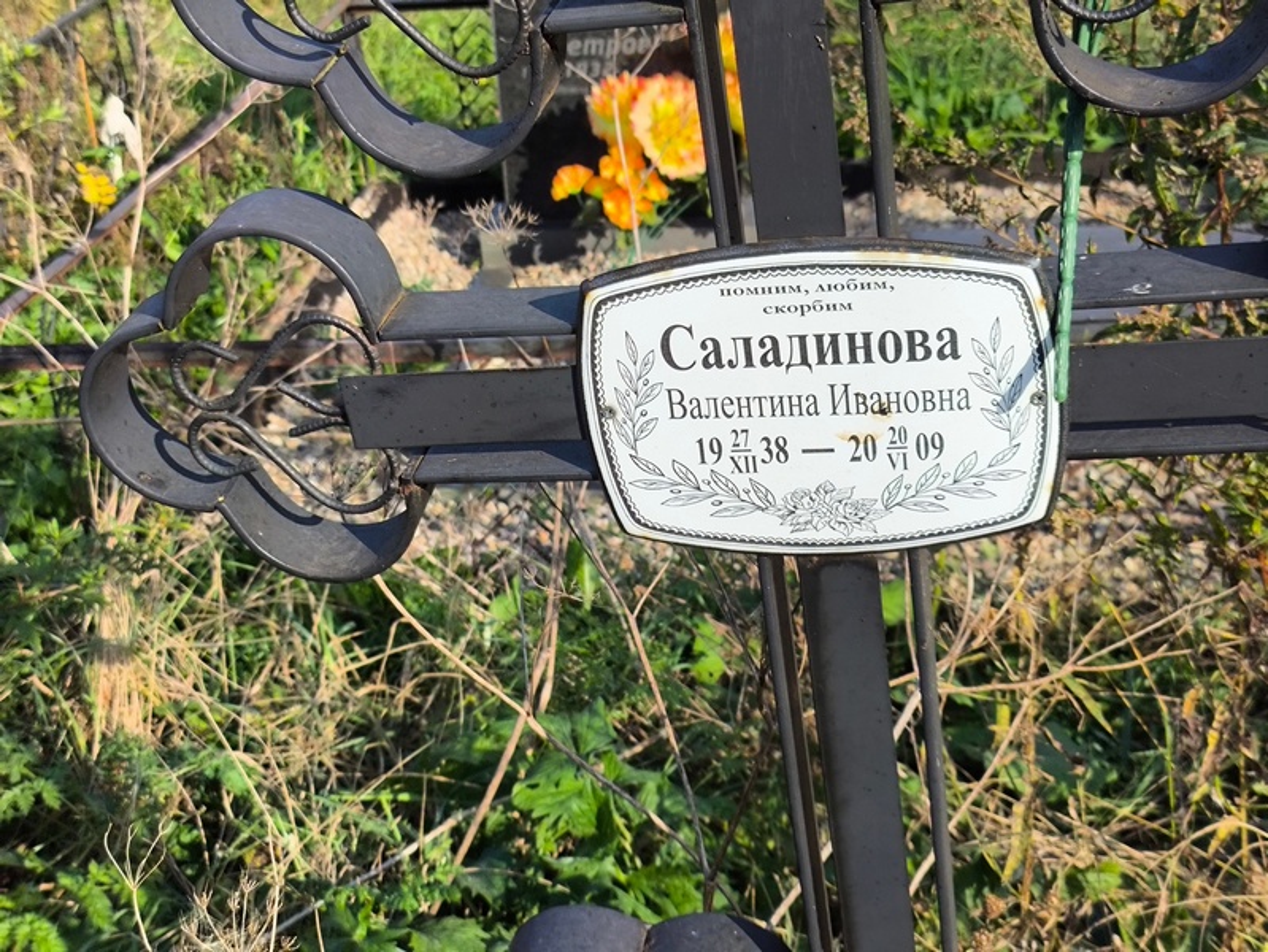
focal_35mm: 50
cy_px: 476
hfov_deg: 38.2
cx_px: 634
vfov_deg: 29.1
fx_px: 1832
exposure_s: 1/1247
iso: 50
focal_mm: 4.71
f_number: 1.7
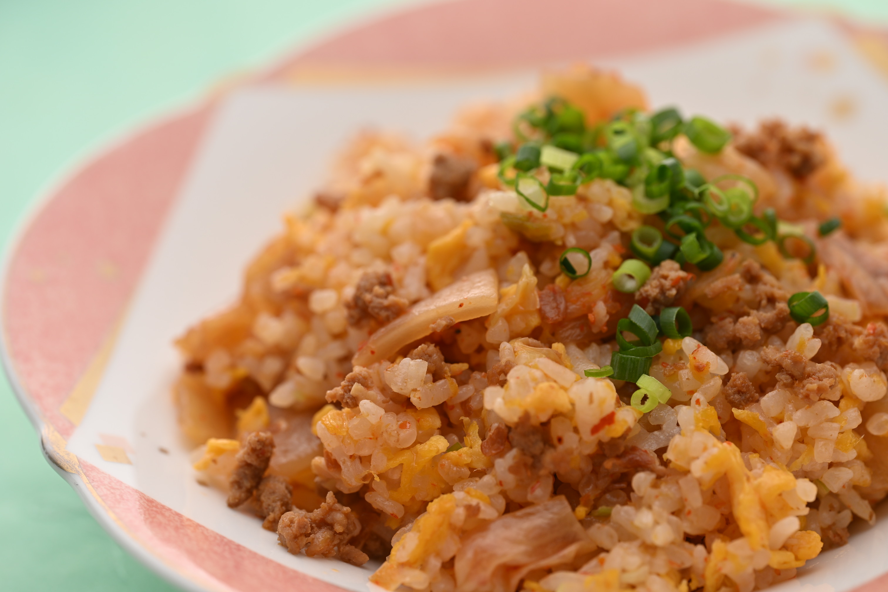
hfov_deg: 19.5
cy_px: 296
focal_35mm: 105
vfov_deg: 13.0
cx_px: 444
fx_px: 2590
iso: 160
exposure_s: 1/160
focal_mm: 105
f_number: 5.6
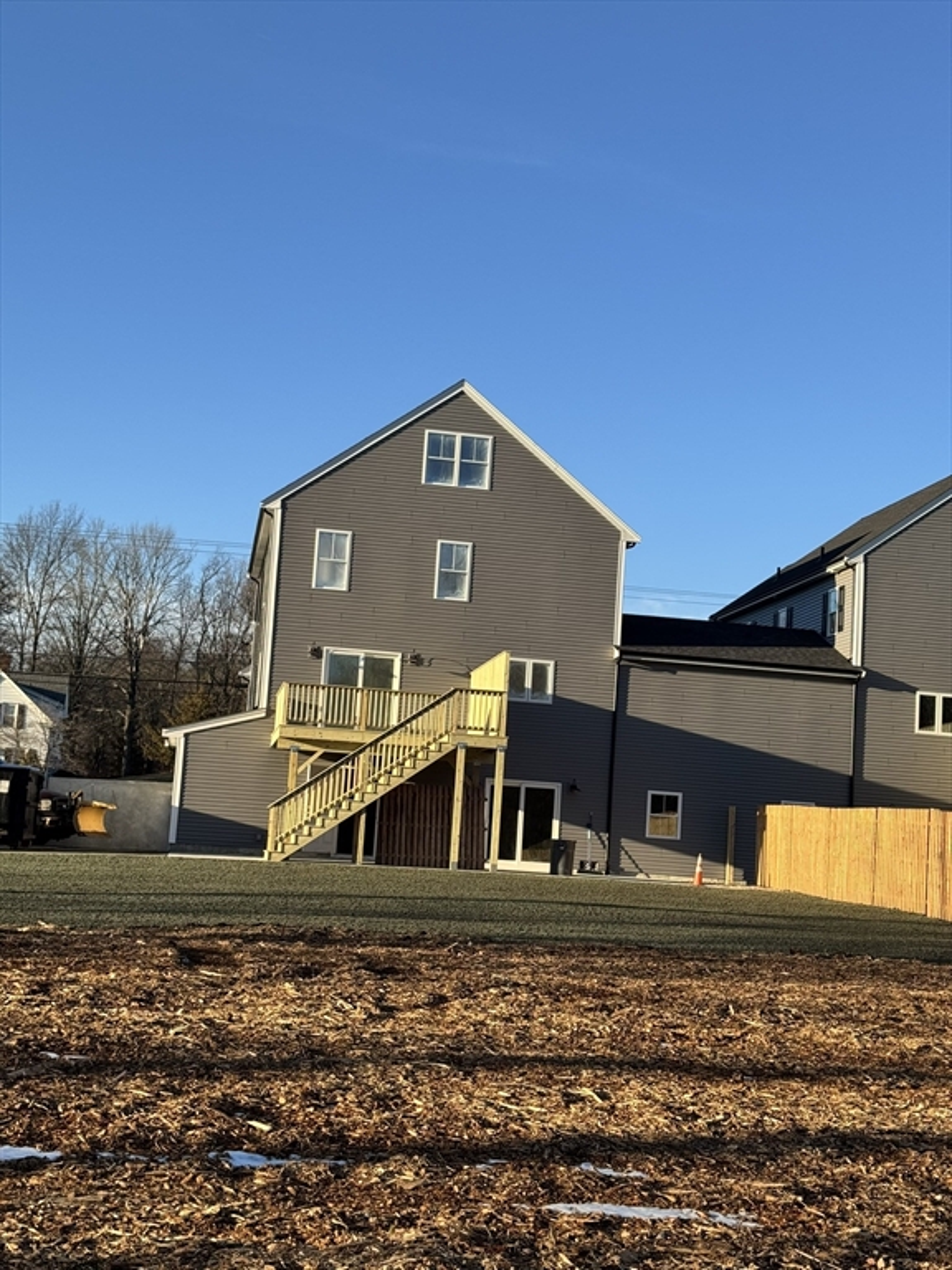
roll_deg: -3.6
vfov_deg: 39.7
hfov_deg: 30.3
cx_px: 476
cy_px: 635
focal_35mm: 48
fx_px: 1760
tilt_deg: +6.9
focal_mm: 6.76
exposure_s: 1/2513
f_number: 1.78
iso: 64
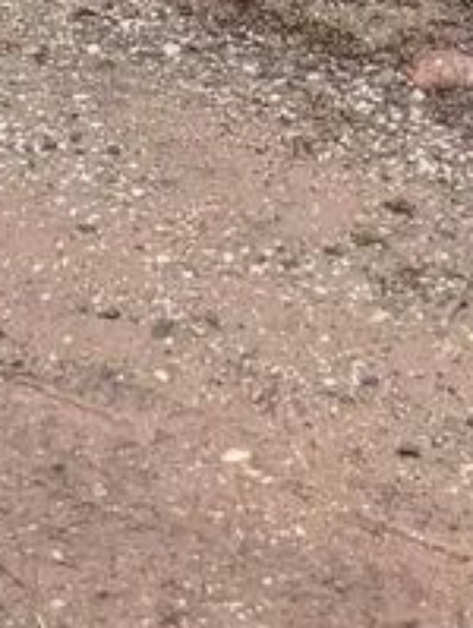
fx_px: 3233
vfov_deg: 8.5
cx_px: -98
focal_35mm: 178
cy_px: -1482
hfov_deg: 8.3
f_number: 1.6
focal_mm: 5.96
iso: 50
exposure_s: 1/316
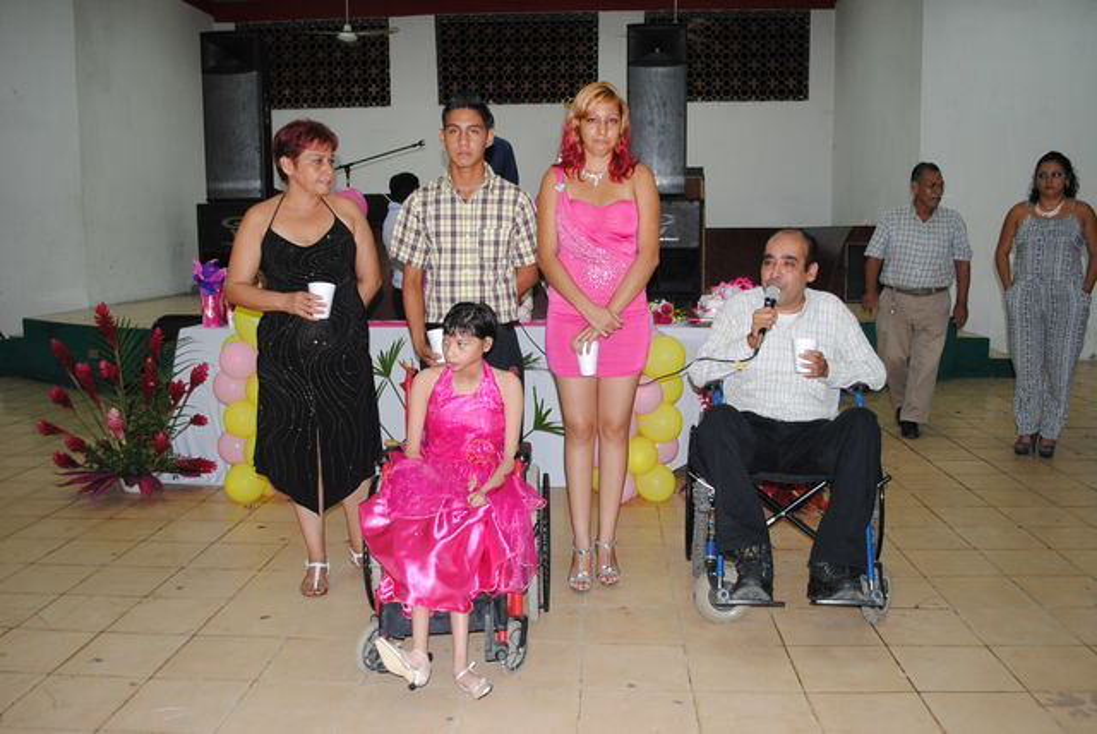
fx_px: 1006
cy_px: 367
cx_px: 548
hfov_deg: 57.2
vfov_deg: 40.0
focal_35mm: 33
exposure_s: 1/30
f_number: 4
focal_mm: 22
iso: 400
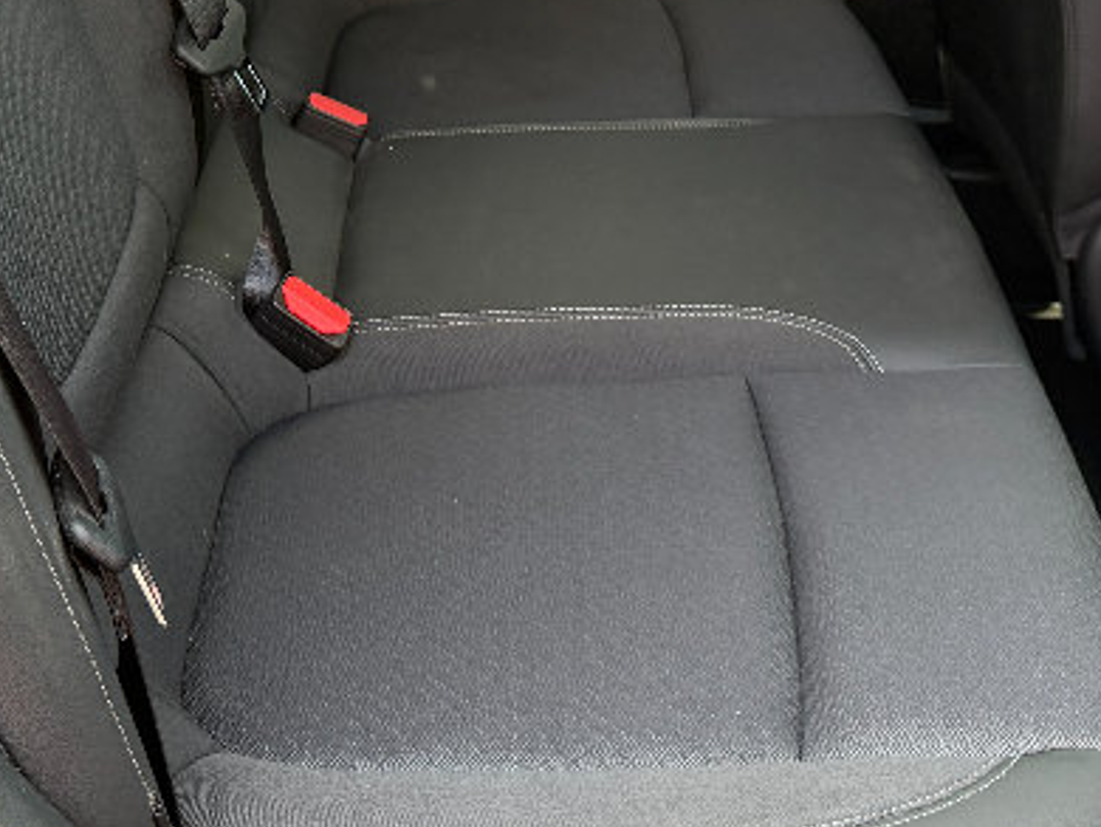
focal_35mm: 63
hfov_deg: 30.6
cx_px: 457
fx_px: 2005
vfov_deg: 22.1
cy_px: -62
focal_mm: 6.76
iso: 160
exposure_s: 1/226
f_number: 1.78
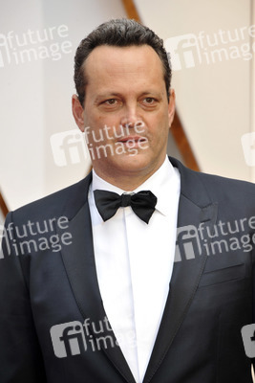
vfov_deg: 6.9
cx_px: 128
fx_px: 3184
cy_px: 192
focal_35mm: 300
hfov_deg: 4.6
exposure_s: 1/250
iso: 1000
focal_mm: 300
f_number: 7.1
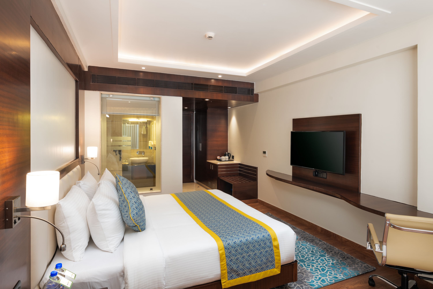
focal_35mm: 19
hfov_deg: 86.9
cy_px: 144
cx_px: 216
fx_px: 229
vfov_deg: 64.6
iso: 100
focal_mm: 19
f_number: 9
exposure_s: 1/3
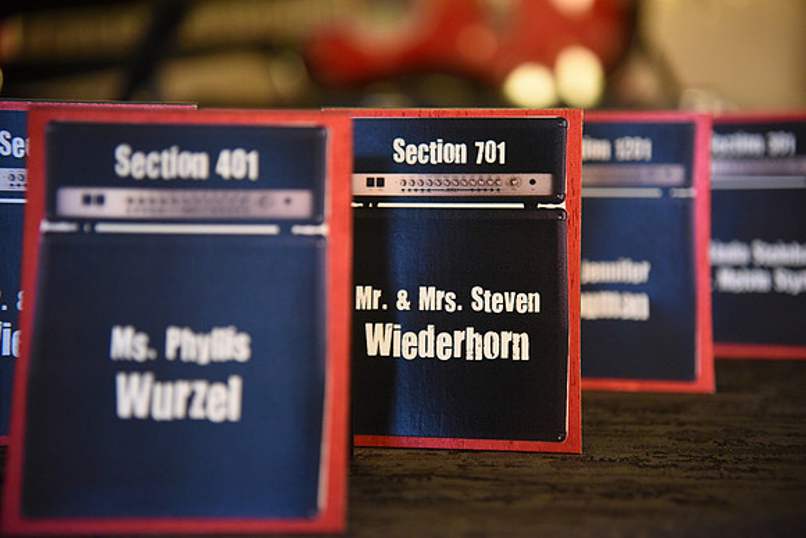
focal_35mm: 48
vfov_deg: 28.1
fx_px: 1075
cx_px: 403
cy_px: 269
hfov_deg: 41.1
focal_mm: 48
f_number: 2.8
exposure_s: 1/40
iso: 6400
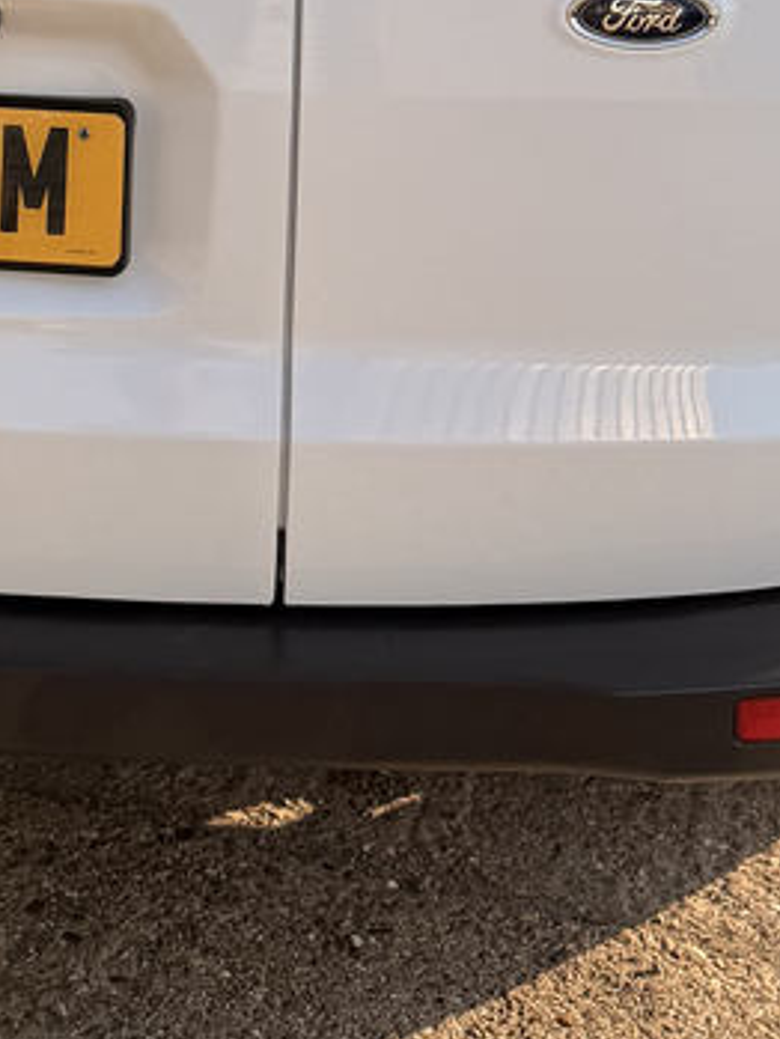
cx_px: 185
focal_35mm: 88
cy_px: -461
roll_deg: -0.6
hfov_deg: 16.7
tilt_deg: -7.0
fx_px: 2642
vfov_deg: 19.7
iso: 80
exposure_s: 1/1812
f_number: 1.78
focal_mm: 6.76
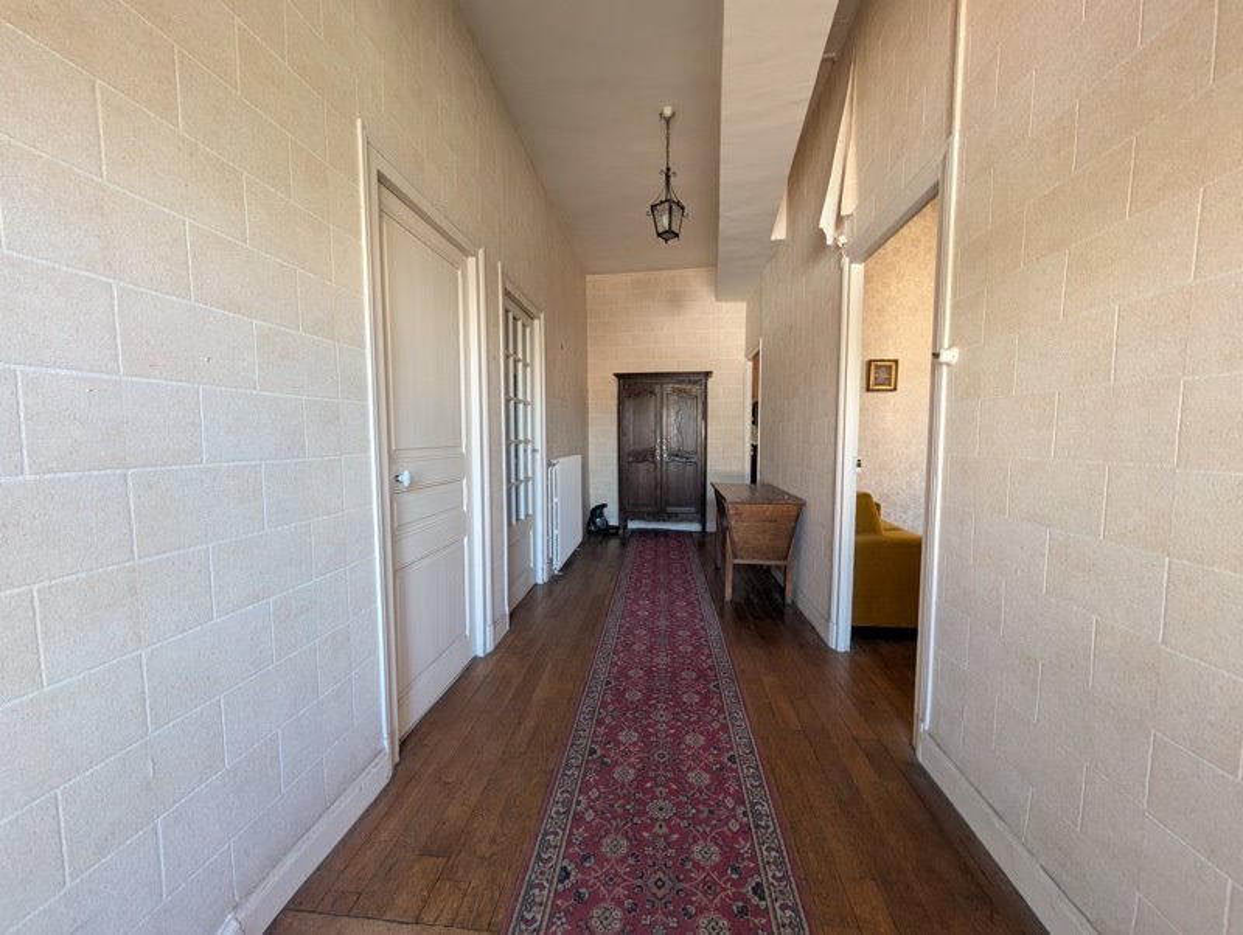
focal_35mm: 12
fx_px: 431
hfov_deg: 110.5
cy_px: 468
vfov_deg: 94.6
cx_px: 622
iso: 145
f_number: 1.7
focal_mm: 2.02
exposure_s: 1/29.8
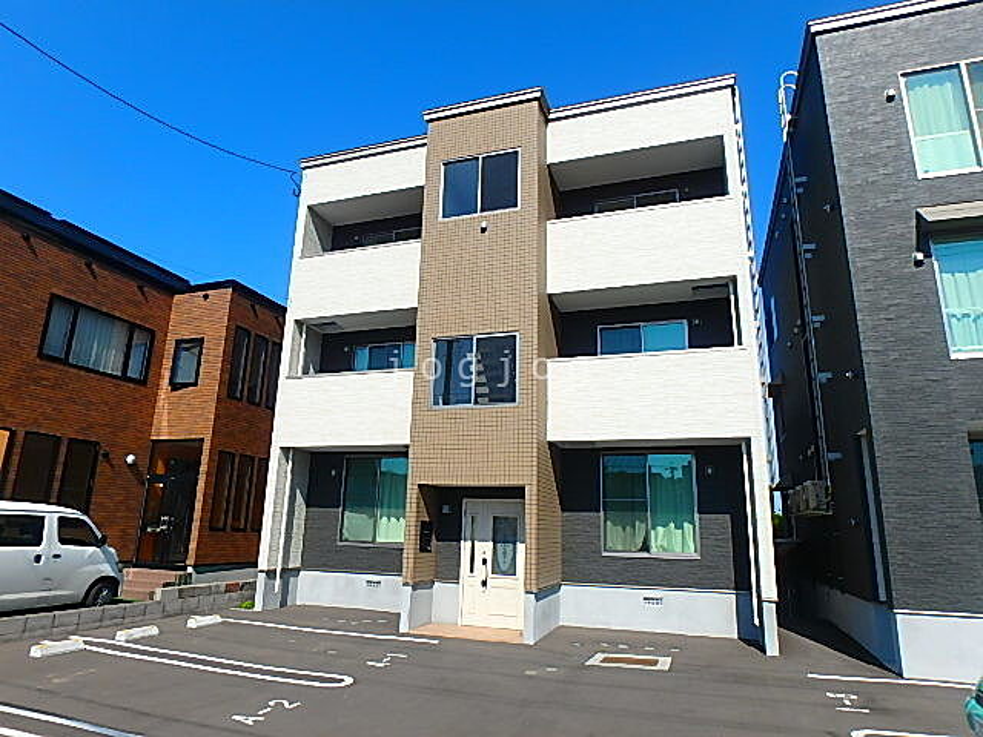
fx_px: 596
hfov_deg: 79.0
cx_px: 492
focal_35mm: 21
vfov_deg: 63.4
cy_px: 368
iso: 125
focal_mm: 3.7
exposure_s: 1/640
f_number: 6
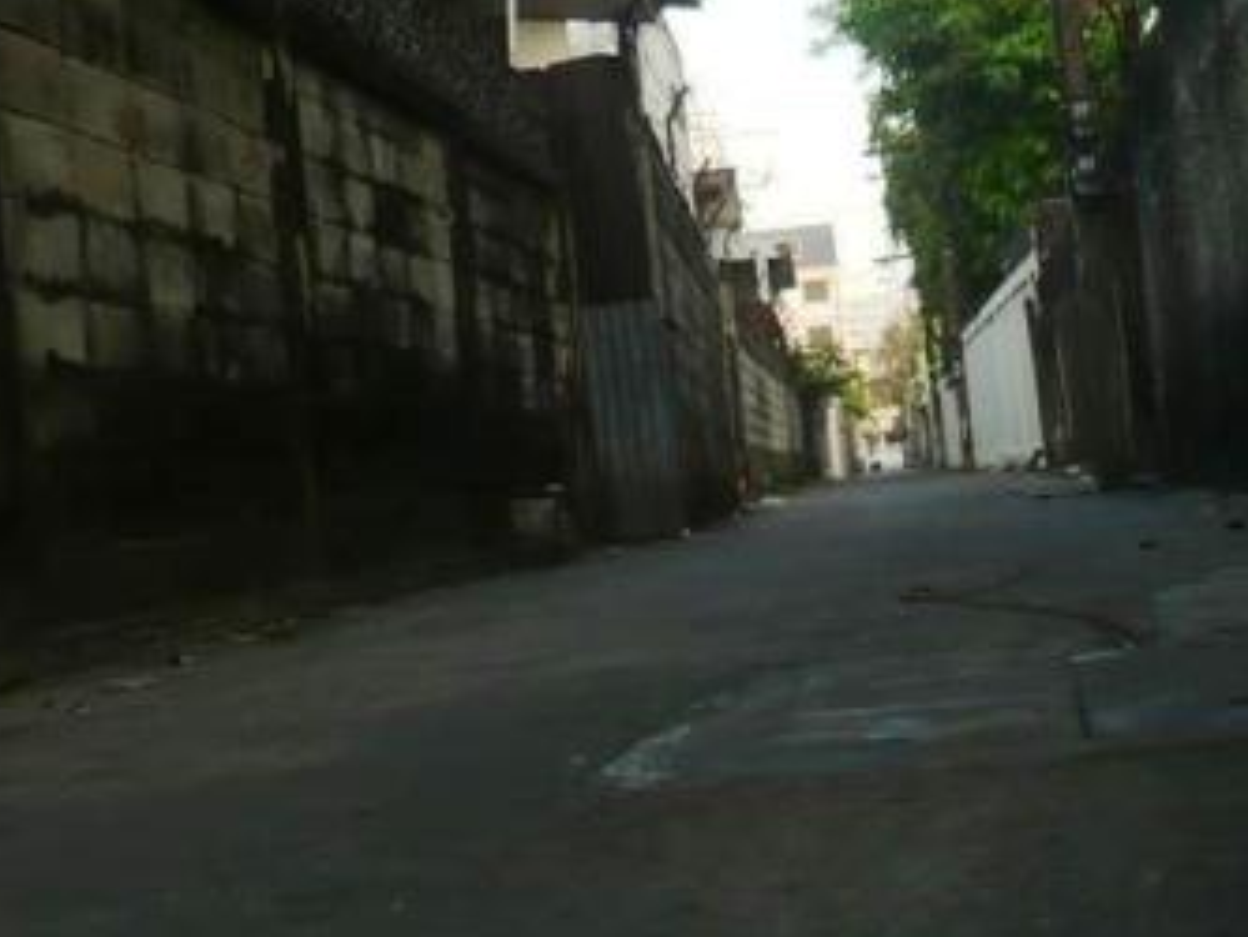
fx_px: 2272
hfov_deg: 30.7
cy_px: 292
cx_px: 645
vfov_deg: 23.2
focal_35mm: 63
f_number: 2.8
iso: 100
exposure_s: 1/160
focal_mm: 5.8
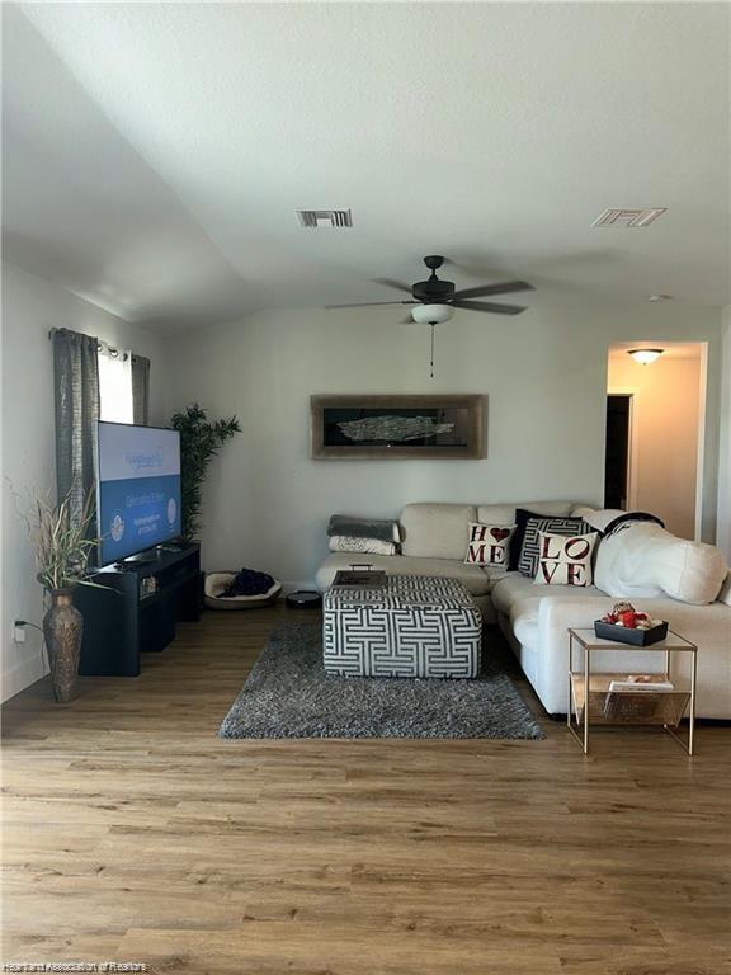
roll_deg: -1.4
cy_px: 488
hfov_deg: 56.8
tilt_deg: -1.6
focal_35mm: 24
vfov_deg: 71.6
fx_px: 676
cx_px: 366
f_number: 1.78
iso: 50
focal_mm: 6.86
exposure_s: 1/28
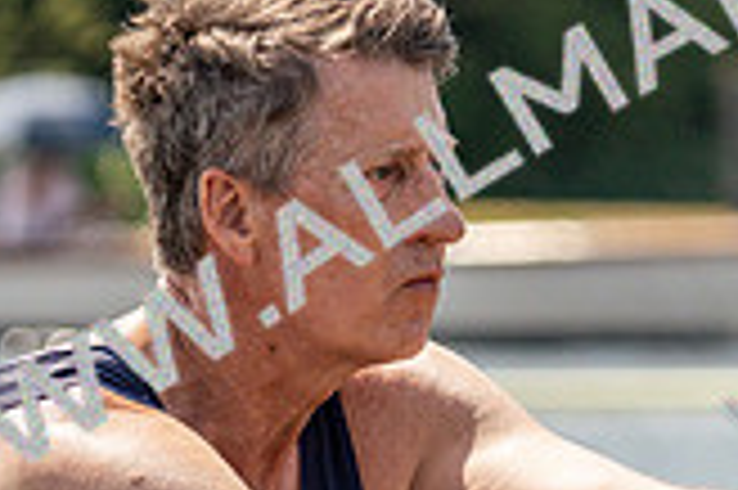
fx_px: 14520
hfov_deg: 2.9
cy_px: 542
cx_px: 392
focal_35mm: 709
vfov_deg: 1.9
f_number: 5.6
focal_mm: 200
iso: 250
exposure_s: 1/1600
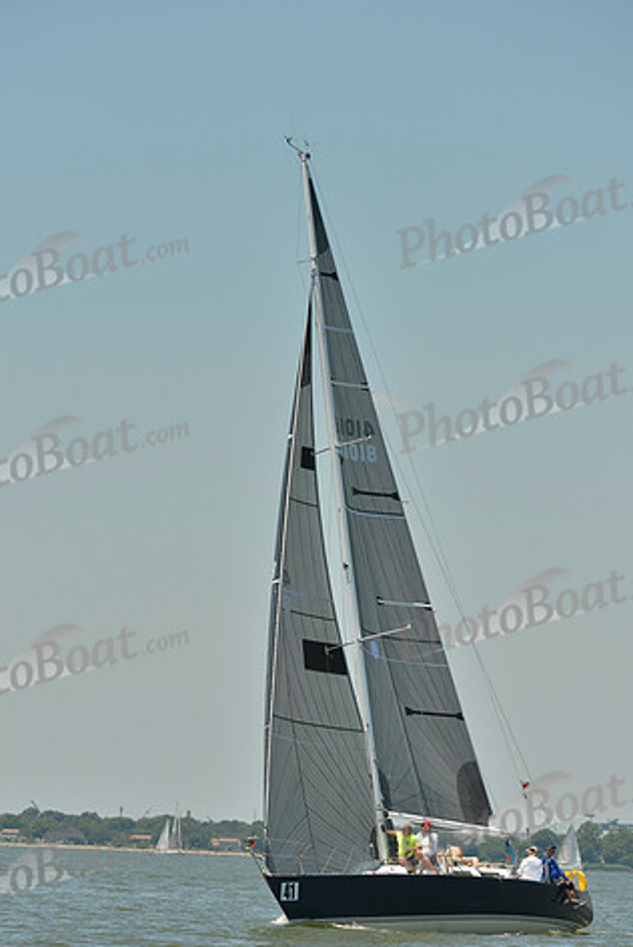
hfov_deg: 5.6
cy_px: 535
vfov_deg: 8.4
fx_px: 6452
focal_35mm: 245
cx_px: 293
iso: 200
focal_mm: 200
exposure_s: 1/1250
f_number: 6.3
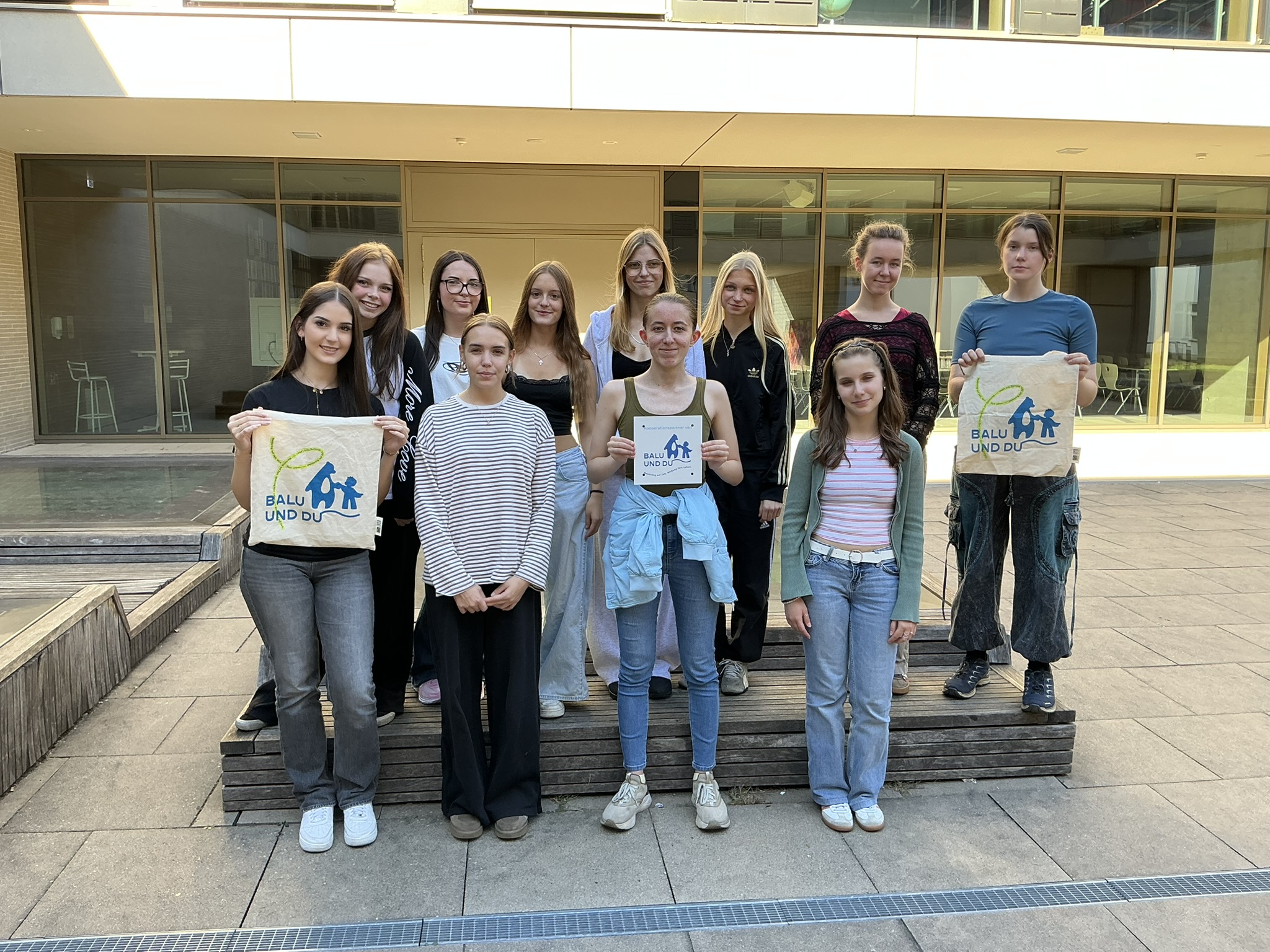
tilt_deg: -8.7
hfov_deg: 63.4
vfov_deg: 49.7
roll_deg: +0.1
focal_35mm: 28
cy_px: 476
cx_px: 635
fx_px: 1027
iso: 20
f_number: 1.8
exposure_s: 1/120
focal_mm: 3
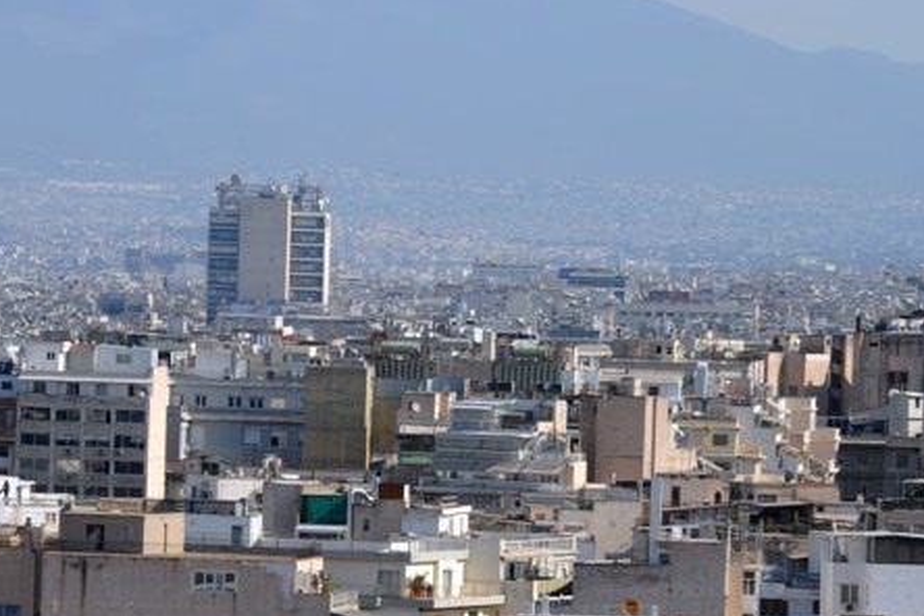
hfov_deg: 6.7
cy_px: 512
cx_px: 333
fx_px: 7853
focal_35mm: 306
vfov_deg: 4.5
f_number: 20
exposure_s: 1/160
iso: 320
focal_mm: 170
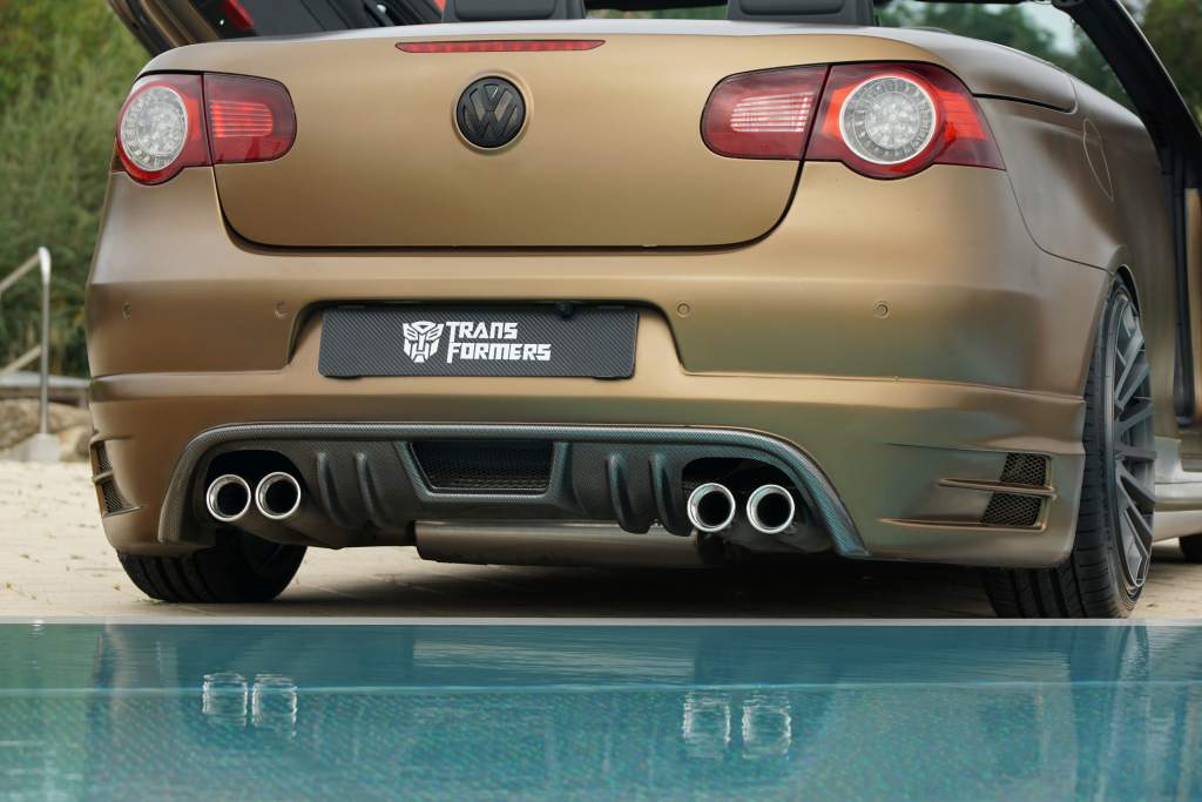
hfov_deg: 16.1
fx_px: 4257
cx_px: 601
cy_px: 401
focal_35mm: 128
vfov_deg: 10.8
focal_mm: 85
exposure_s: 1/160
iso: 160
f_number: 5.6
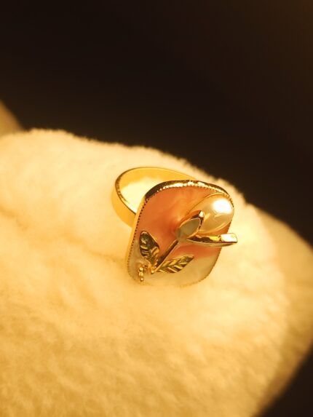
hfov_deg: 27.0
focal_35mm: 54
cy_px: 208
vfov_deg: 35.5
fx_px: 651
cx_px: 156
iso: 50
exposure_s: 1/123
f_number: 1.8
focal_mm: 3.98
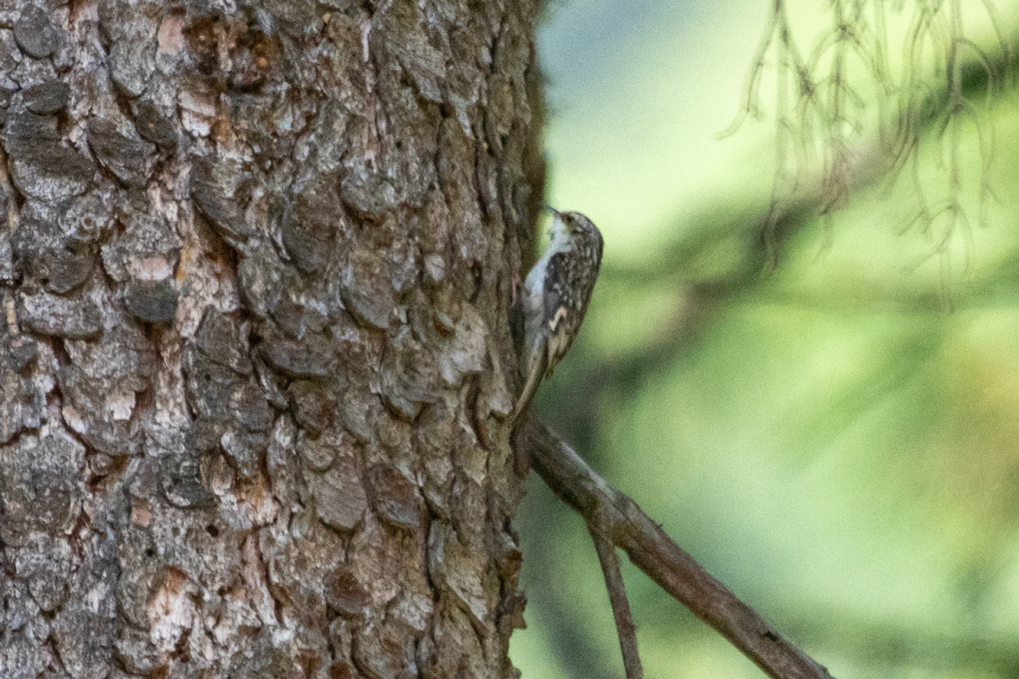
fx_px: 20378
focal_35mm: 720
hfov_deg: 2.9
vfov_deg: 1.9
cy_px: 340
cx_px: 510
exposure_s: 1/2500
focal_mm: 480
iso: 1000
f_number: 5.6
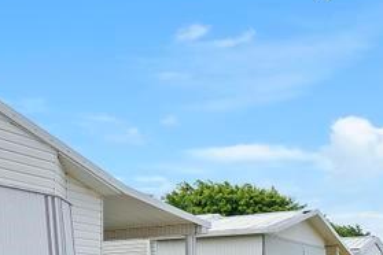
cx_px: 27
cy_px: 295
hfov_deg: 34.0
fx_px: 585
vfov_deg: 22.9
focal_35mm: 55
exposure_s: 1/320
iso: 100
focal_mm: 10
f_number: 6.3
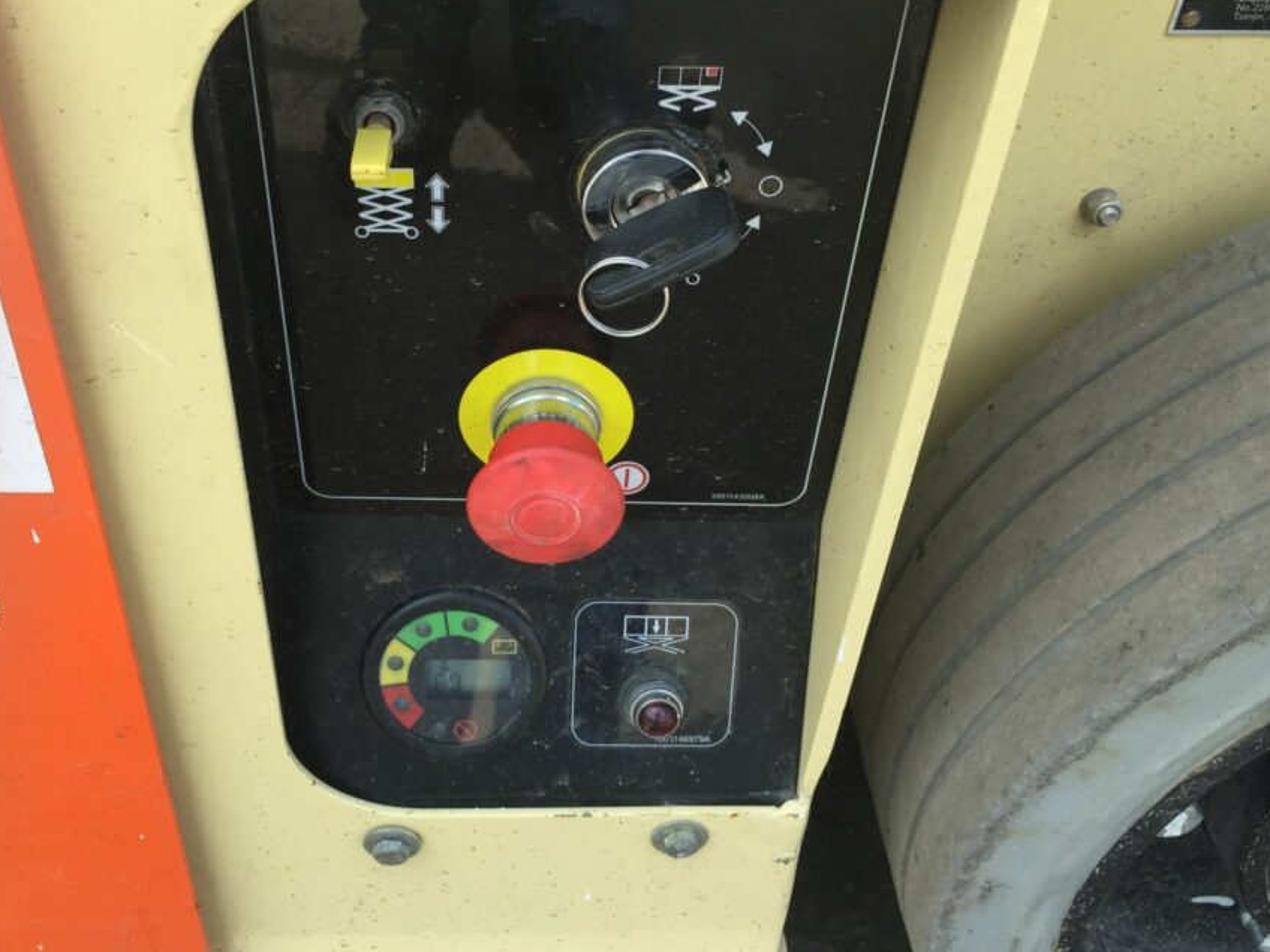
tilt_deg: -42.4
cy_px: 415
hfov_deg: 52.3
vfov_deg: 40.6
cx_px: 521
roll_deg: -3.6
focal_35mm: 35
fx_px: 1284
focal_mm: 4.15
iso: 32
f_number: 2.2
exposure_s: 1/416
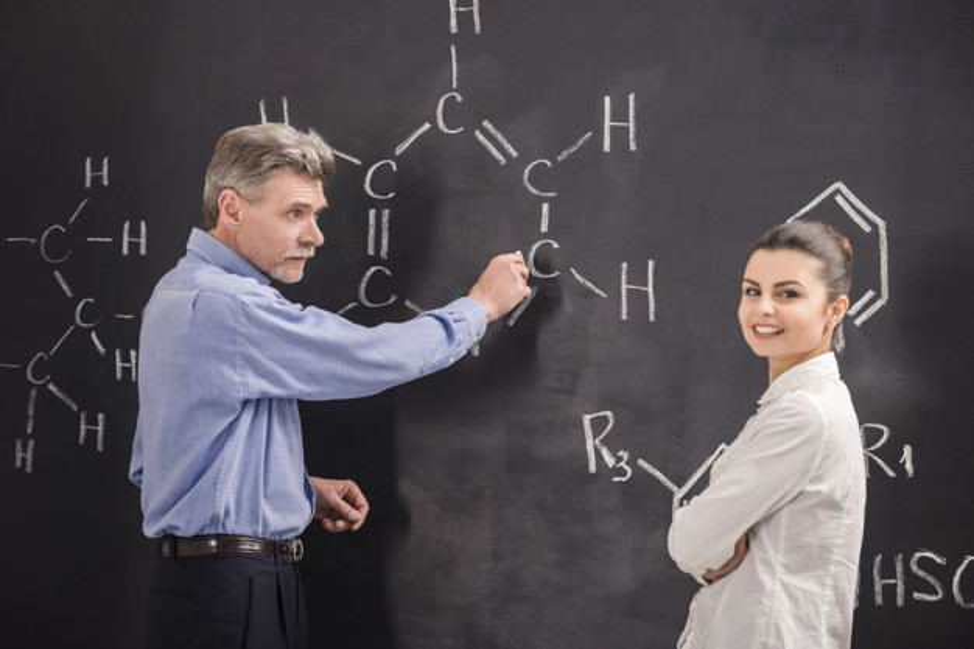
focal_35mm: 130
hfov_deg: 15.8
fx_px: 3516
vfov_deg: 10.5
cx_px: 487
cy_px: 324
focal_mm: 130
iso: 400
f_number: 3.2
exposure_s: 1/100
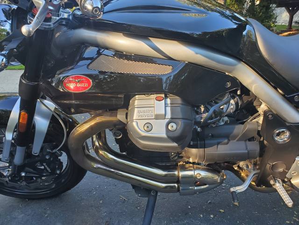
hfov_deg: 67.3
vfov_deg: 53.1
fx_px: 225
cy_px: 112
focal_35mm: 26
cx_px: 150
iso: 64
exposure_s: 1/100
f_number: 2.4
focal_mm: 4.3
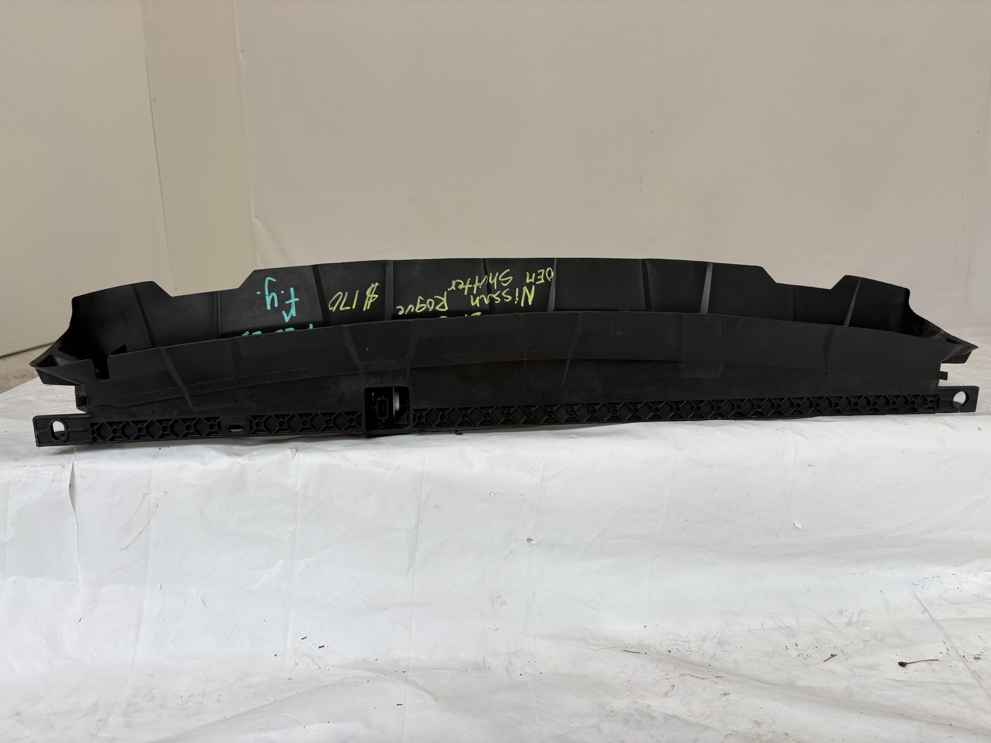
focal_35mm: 26
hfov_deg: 67.3
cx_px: 496
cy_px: 372
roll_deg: +1.2
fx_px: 744
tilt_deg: -13.0
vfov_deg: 53.1
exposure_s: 1/190
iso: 40
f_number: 1.6
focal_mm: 5.96
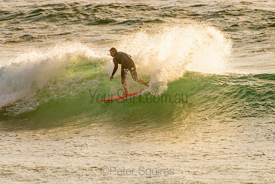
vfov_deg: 2.2
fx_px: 4683
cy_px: 88
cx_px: 125
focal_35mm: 613
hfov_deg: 3.4
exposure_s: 1/500
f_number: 5.6
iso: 320
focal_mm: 500
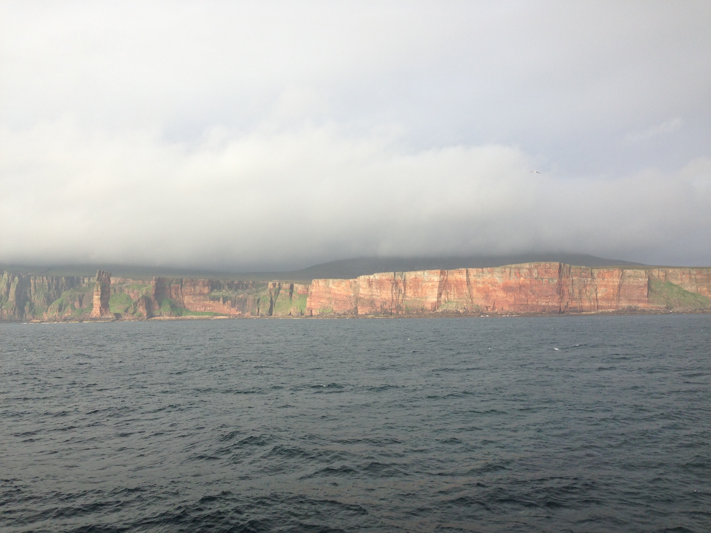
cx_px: 356
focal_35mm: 33
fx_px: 678
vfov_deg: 42.9
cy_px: 266
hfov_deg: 55.4
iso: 50
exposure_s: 1/985
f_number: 2.4
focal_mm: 4.12
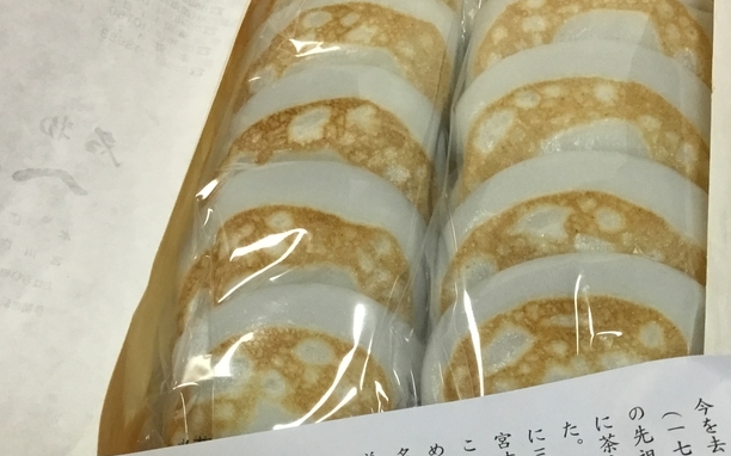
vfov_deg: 22.7
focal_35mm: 55
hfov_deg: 36.9
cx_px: 407
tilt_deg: -59.8
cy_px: 442
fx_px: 1095
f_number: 2.4
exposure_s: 1/30
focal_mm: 3.3
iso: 80
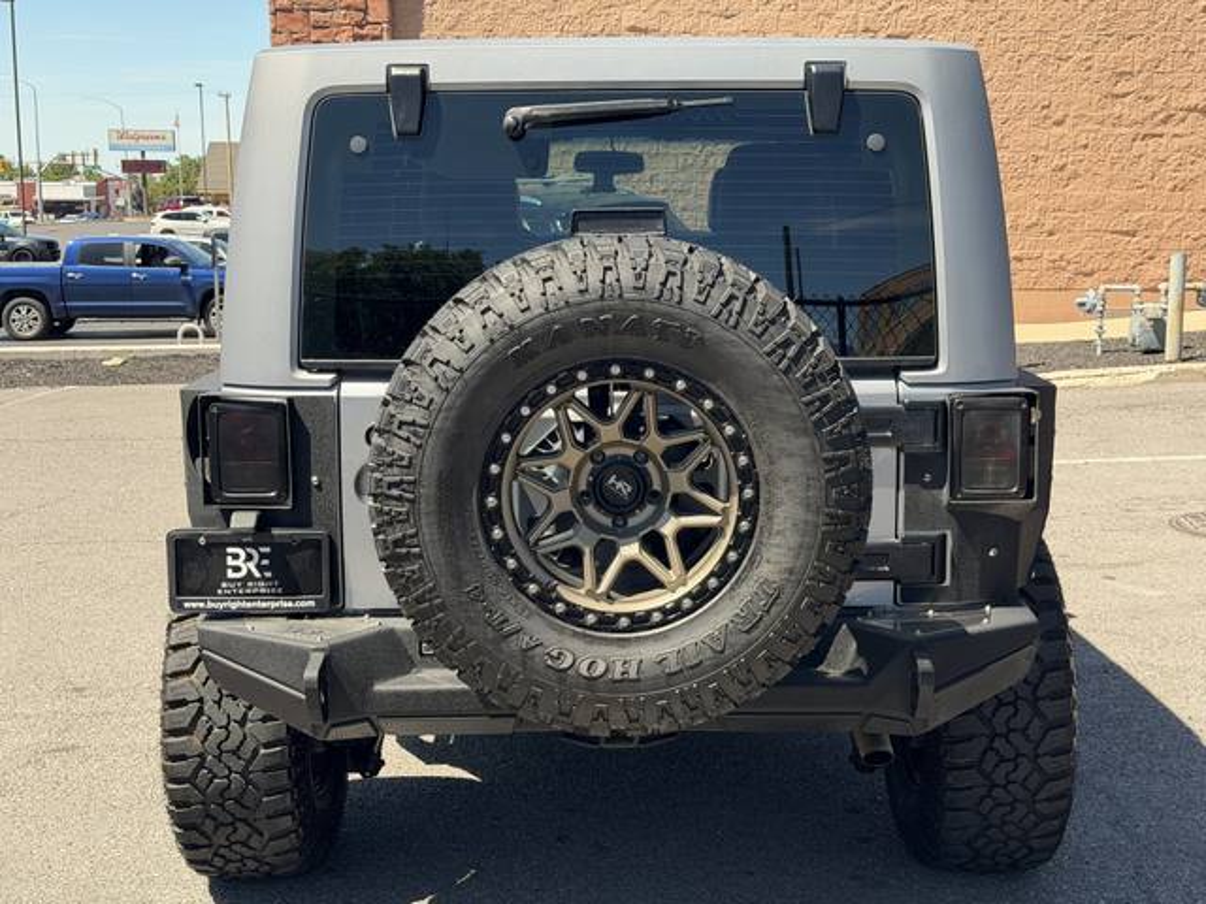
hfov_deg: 39.7
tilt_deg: -9.6
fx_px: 1672
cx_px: 603
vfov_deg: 30.3
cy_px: 452
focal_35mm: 48
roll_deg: +0.1
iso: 100
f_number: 1.78
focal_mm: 6.76
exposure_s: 1/865
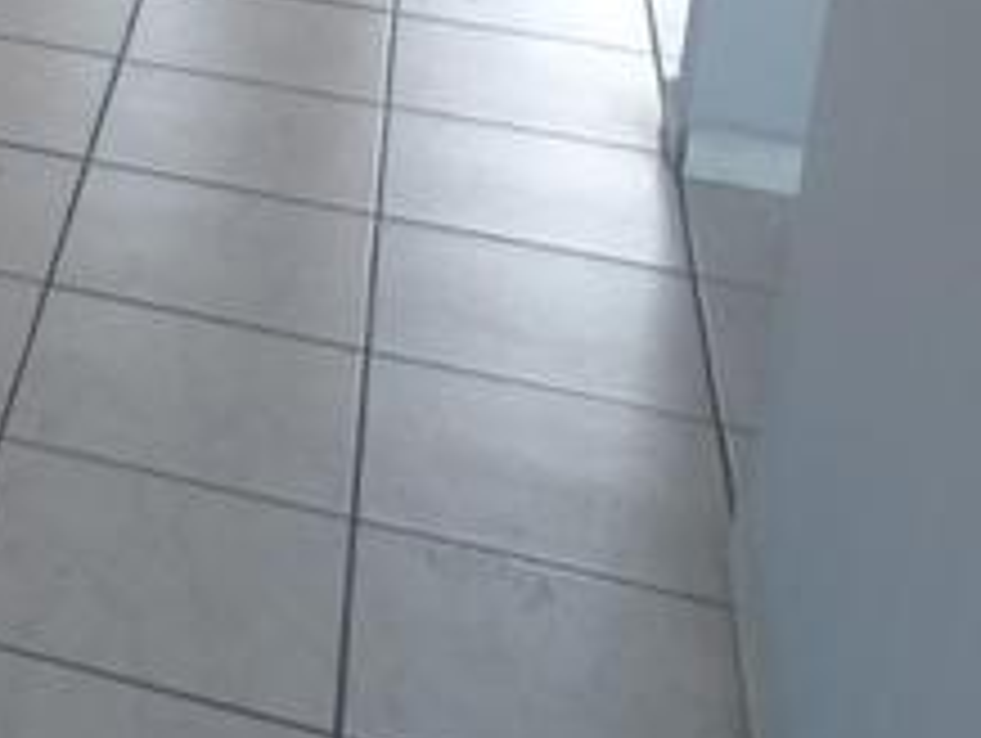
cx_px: -603
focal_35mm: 88
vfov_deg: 15.4
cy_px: -405
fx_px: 2497
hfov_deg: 18.8
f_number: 1.8
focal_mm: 5.23
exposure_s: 1/50
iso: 50
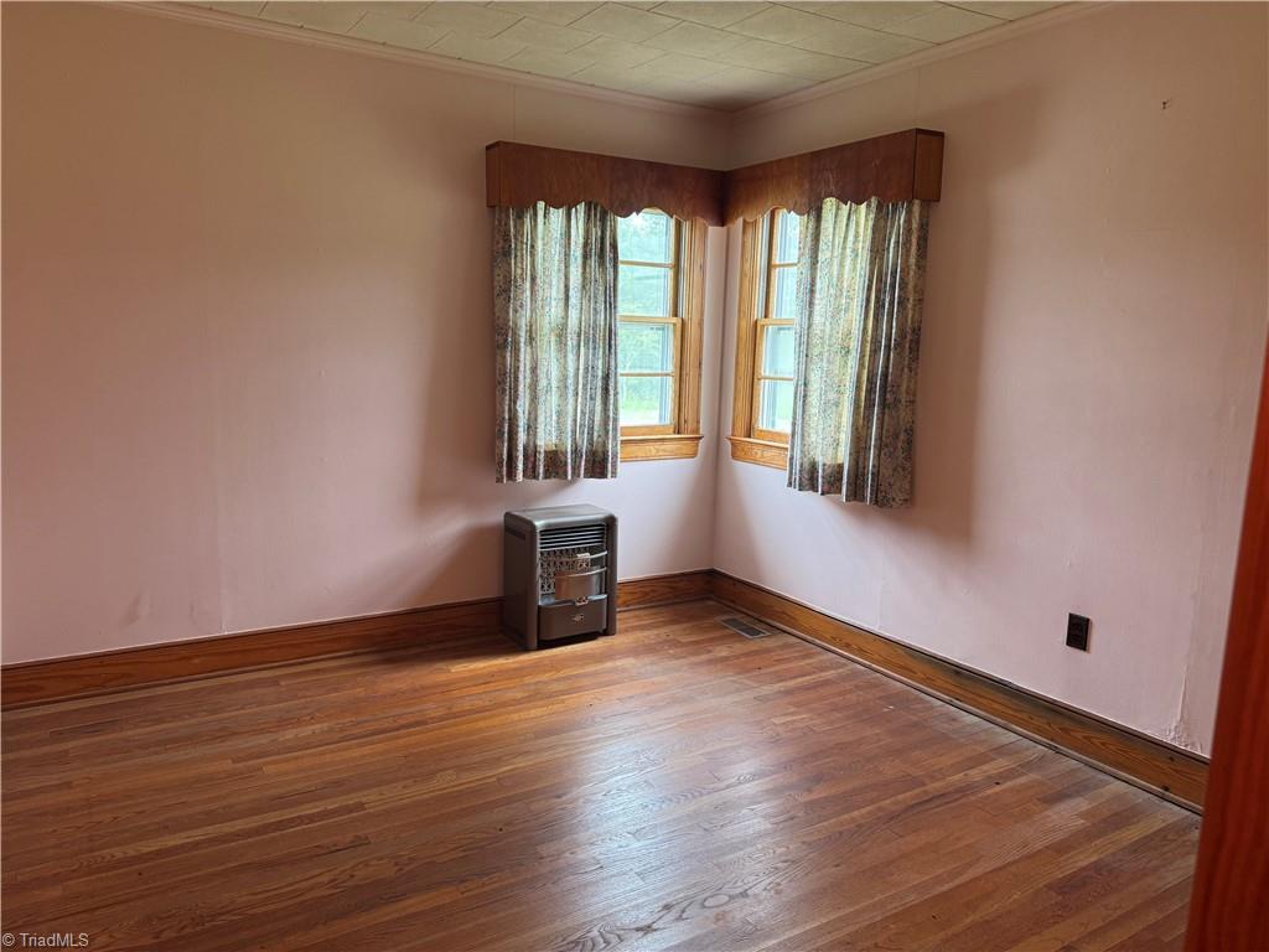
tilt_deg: -9.9
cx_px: 634
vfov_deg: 56.8
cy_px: 476
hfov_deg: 71.6
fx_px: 880
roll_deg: -1.9
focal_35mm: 24
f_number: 1.78
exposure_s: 1/60
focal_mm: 6.76
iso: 125
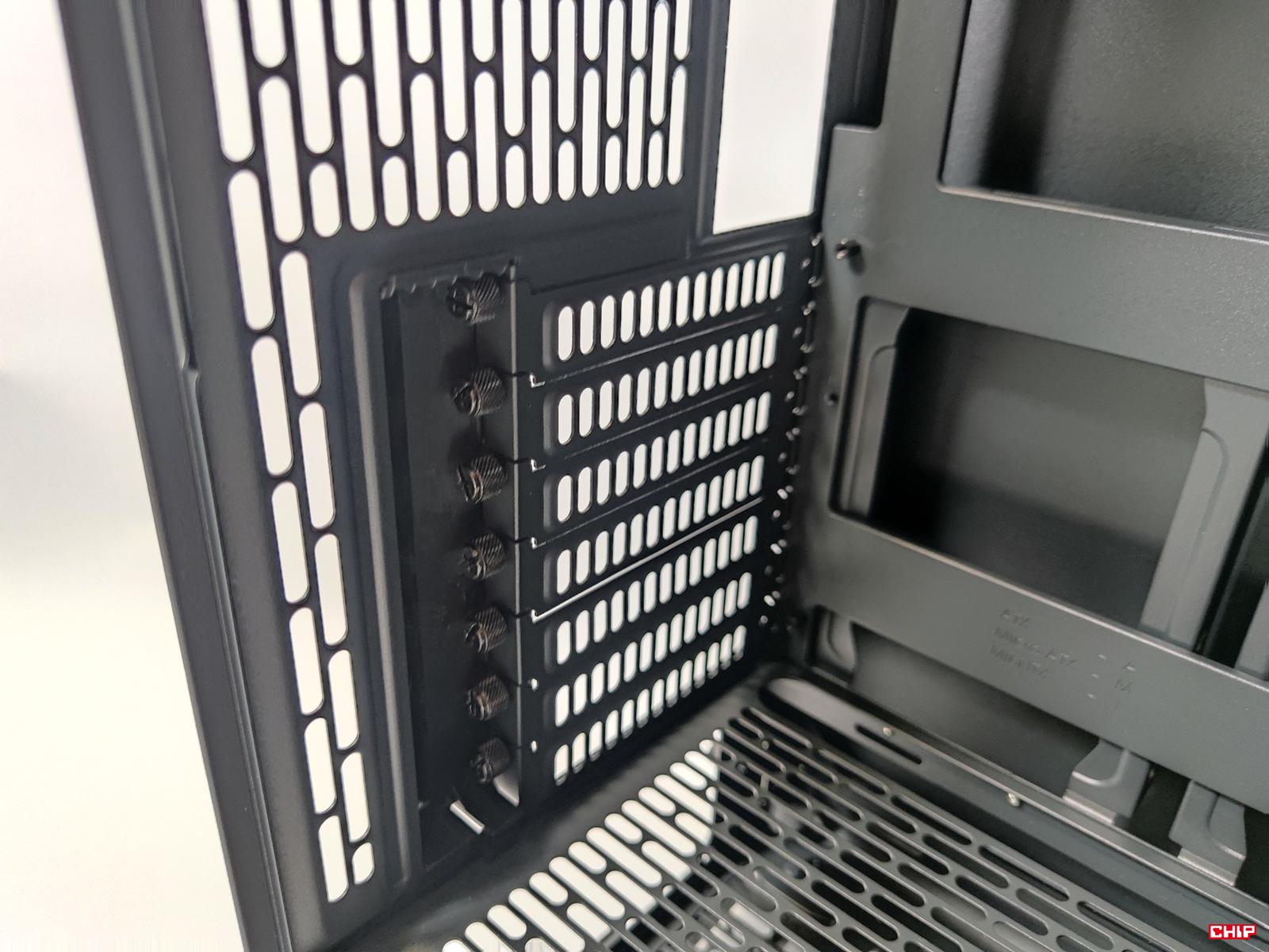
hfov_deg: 71.6
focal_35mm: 24
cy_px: 476
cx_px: 634
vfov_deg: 56.8
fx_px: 880
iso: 385
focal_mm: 6.78
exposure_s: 1/17
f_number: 1.85
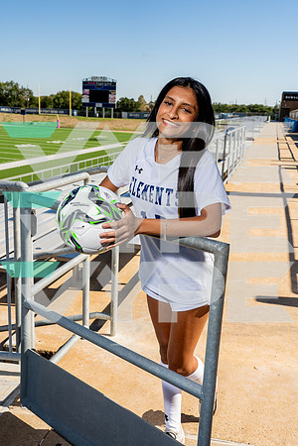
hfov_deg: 34.2
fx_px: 484
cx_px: 149
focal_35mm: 39
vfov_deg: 49.6
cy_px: 223
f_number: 8
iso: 100
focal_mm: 39
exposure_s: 1/250
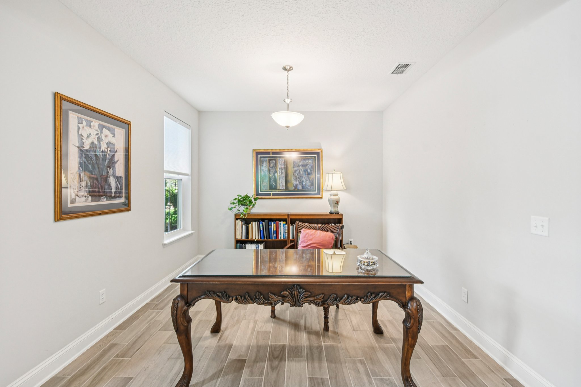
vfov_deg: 77.3
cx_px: 290
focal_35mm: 15
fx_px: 242
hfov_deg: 100.4
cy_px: 194
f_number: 8
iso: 400
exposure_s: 1/6
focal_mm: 10
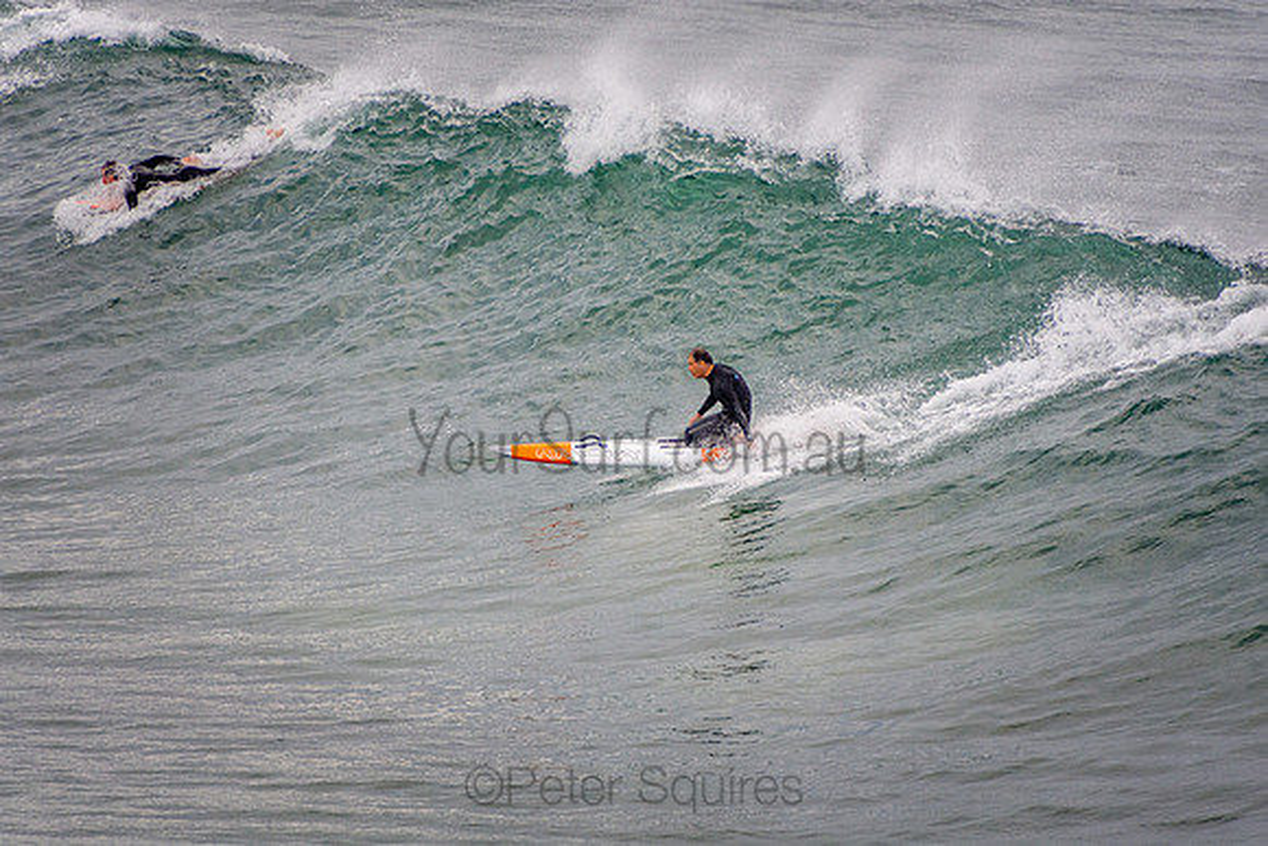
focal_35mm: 600
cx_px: 634
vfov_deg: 2.3
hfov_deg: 3.4
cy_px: 423
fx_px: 21137
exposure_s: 1/800
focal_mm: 400
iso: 900
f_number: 5.6
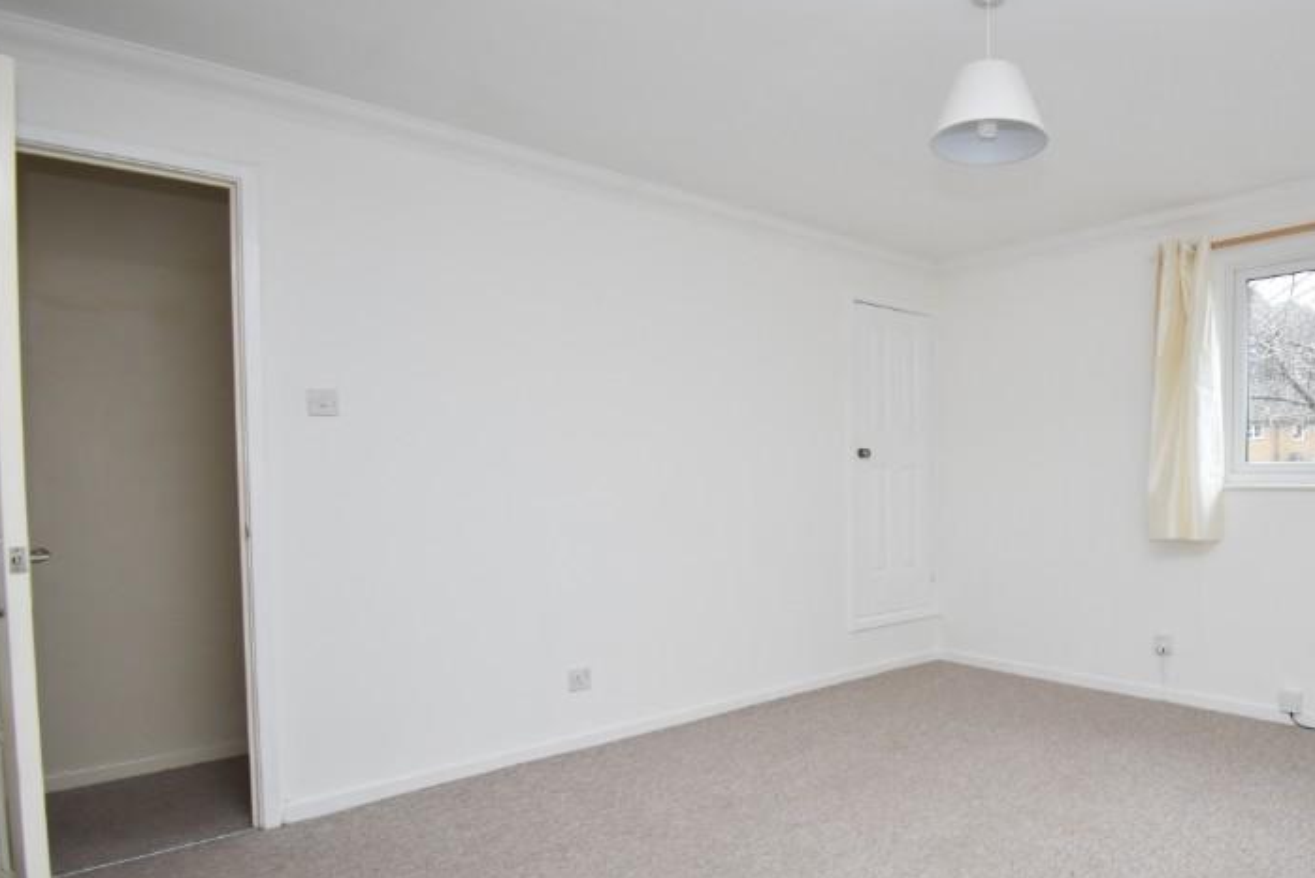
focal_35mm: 22
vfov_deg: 57.0
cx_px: 938
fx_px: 804
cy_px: 502
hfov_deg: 74.5
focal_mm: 10
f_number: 4.5
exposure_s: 1/60
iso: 1000
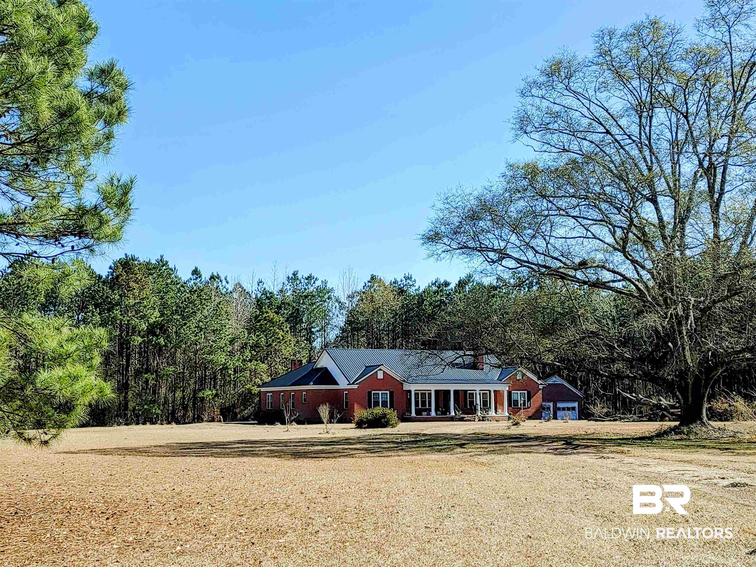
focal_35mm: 46
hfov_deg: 41.2
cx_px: 378
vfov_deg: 31.5
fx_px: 1005
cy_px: 284
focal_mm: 5.58
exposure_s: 1/1493
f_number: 1.8
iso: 50
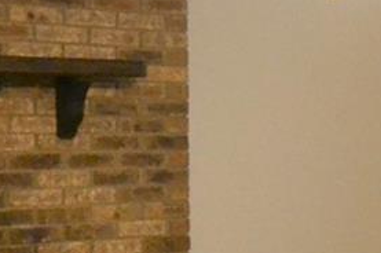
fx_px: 1173
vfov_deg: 12.3
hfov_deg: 17.4
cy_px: 178
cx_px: 479
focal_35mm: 111
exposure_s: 1/60
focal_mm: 10
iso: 2500
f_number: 3.5
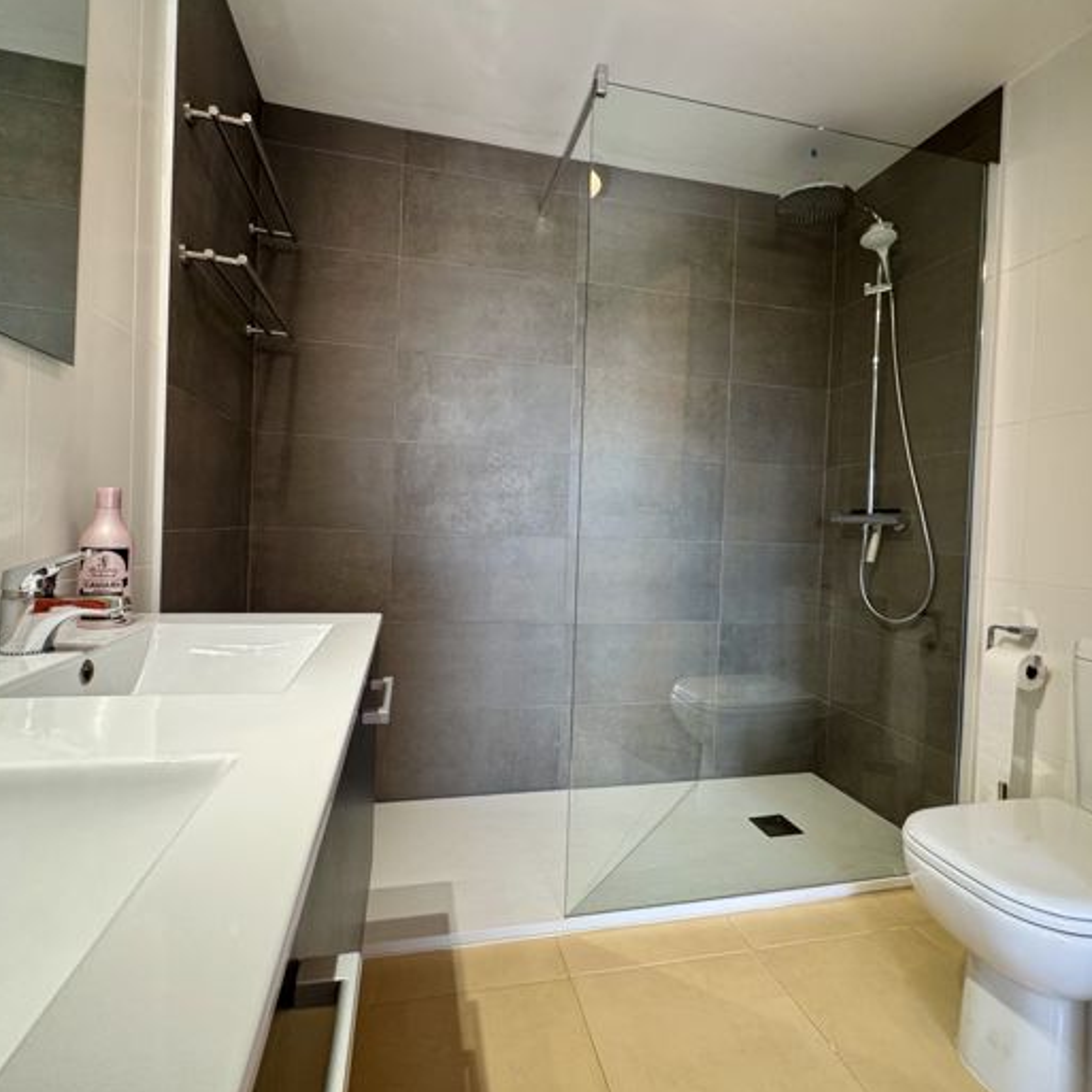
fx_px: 607
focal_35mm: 17
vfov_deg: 84.0
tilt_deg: -1.8
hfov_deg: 84.0
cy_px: 539
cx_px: 555
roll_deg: -2.1
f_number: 2.2
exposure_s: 1/50
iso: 200
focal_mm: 2.22
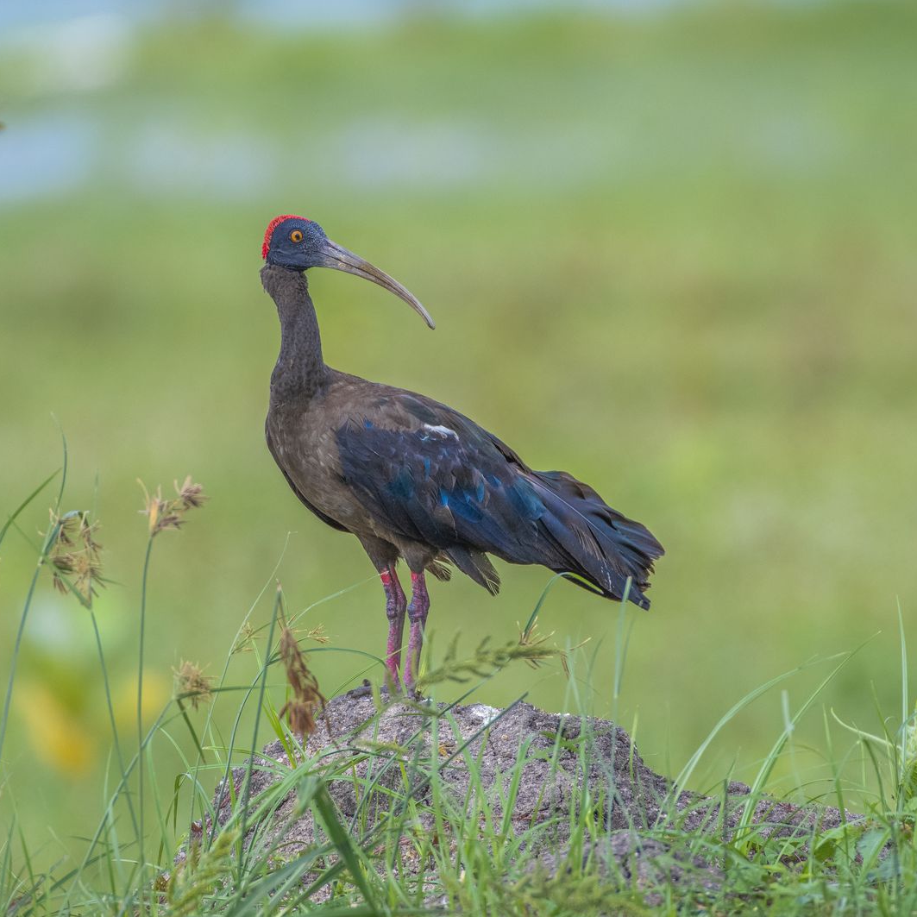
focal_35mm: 959
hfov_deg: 1.8
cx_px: 449
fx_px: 28742
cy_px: 459
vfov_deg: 1.8
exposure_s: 1/1250
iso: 1250
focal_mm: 500
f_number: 6.3
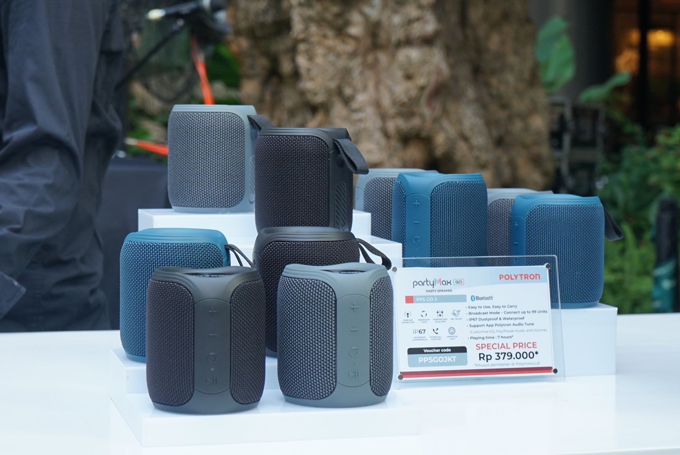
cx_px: 340
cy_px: 228
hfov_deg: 25.0
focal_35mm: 81
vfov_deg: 16.9
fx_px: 1531
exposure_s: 1/60
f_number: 7.1
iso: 320
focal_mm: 54
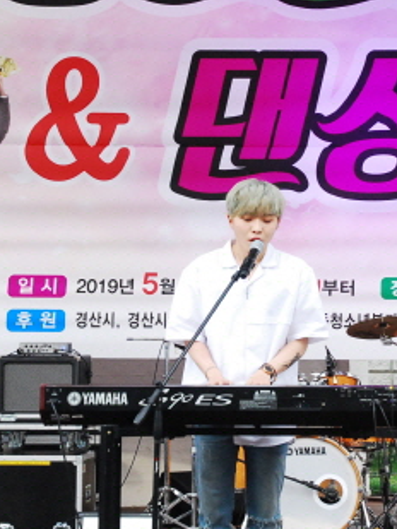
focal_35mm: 147
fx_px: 2248
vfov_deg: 13.4
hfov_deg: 10.1
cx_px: 274
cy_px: 230
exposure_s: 1/200
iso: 1250
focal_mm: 45
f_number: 9
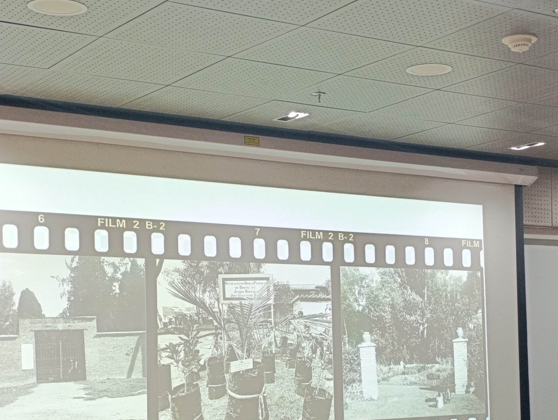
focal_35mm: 70
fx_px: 1130
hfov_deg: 27.6
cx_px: 360
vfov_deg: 20.9
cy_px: 311
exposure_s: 1/60
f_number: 1.6
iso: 640
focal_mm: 6.14
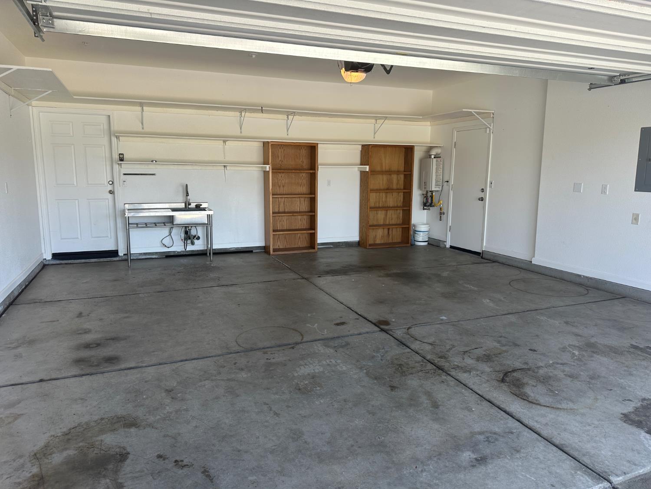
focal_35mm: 24
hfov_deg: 71.6
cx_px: 326
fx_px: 451
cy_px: 244
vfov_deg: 56.8
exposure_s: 1/318
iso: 80
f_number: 1.78
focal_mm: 6.86
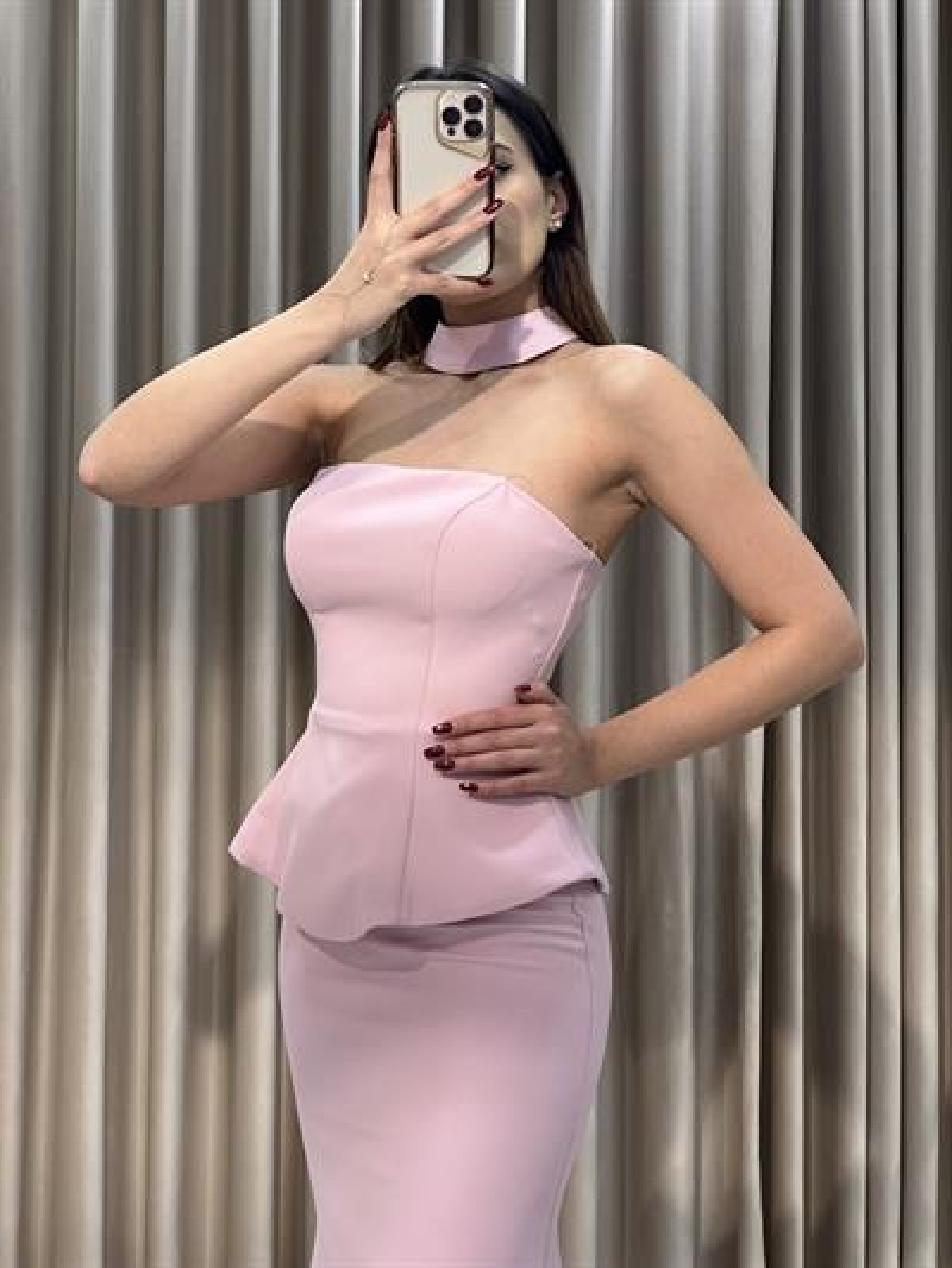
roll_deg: -2.2
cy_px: 634
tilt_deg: -21.2
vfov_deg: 25.3
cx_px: 476
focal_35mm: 77
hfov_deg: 19.1
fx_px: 2822
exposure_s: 1/100
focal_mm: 9
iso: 125
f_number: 2.8
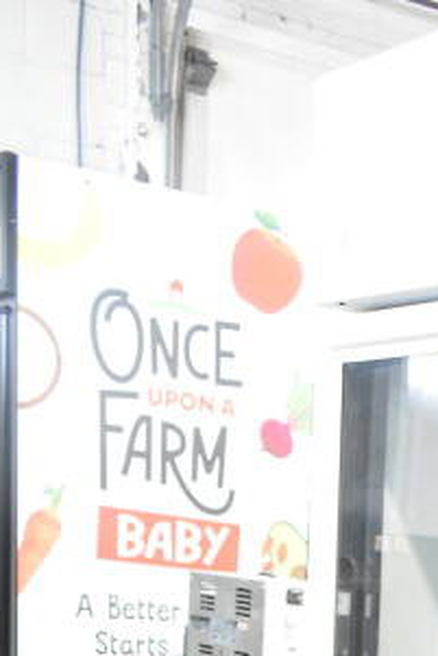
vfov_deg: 21.9
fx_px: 1495
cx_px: 638
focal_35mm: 82
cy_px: 891
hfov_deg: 15.5
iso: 1600
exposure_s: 1/40
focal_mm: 18
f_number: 3.5
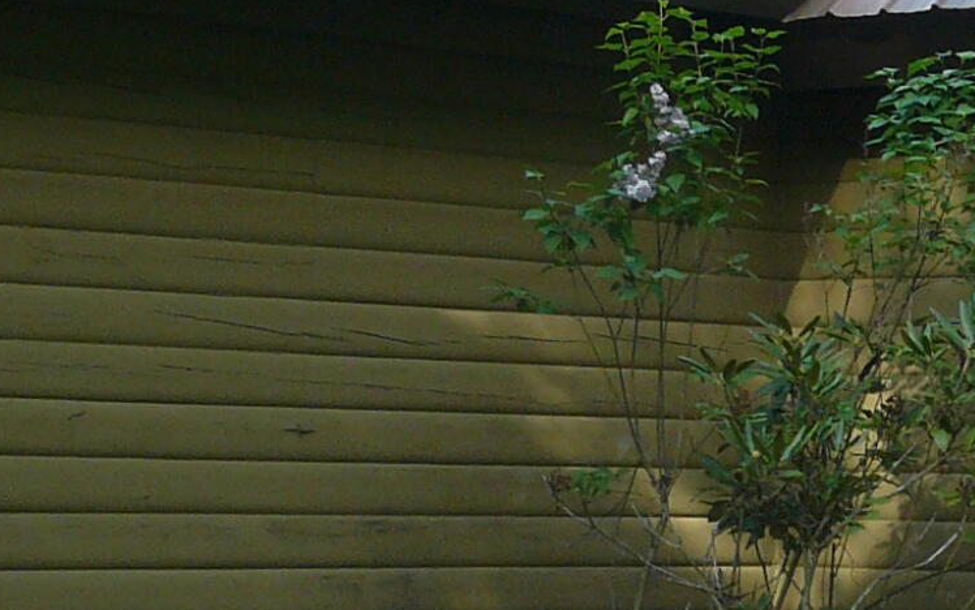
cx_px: 1421
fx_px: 4067
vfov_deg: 8.6
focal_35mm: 153
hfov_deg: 13.0
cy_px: 291
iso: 100
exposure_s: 1/100
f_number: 4
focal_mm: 6
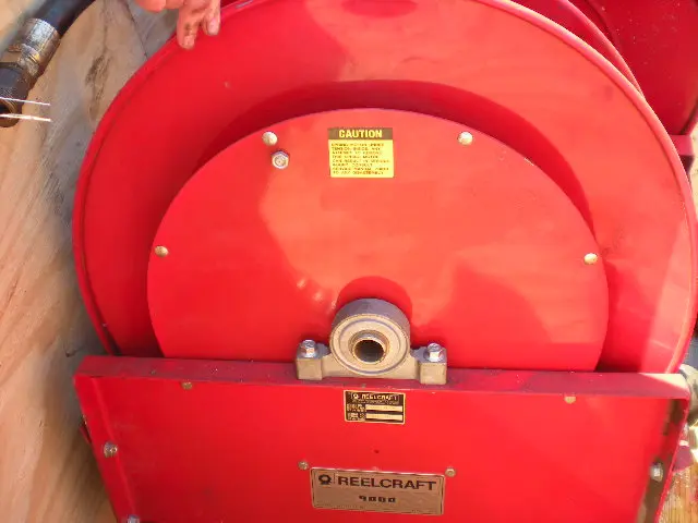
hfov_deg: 49.0
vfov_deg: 37.7
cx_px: 349
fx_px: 766
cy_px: 262
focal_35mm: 38
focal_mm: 6.3
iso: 64
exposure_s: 1/92.5
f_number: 3.1
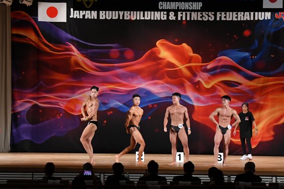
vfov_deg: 13.8
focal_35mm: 99
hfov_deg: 20.6
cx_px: 115
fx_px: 780
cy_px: 107
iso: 3200
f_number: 5.6
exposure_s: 1/400
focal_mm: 48
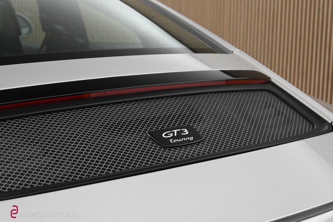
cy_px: 111
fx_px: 694
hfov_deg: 27.0
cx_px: 166
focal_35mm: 75
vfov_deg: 18.2
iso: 2000
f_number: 6.3
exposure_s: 1/80
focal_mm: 50
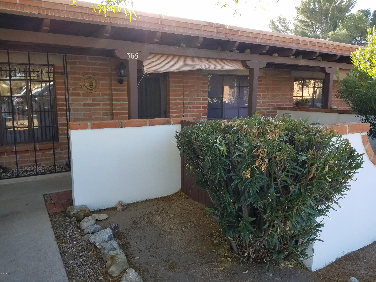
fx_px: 282
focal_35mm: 26
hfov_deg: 67.3
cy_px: 141
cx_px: 188
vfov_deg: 53.1
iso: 50
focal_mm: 4.2
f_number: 1.7
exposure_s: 1/245
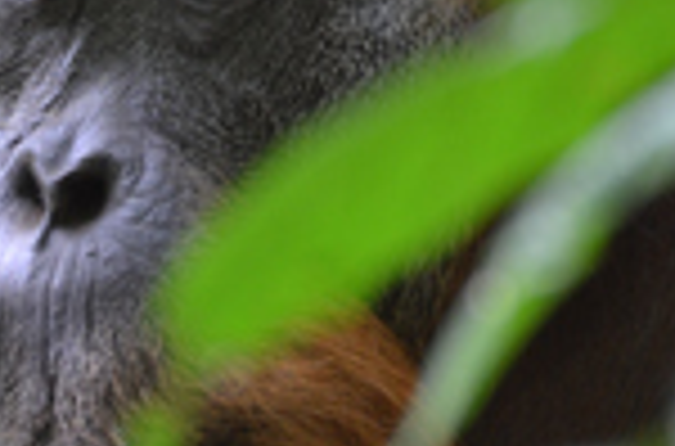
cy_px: 110
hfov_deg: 3.1
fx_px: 12496
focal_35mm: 669
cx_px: 526
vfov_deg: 2.0
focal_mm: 145
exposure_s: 1/30
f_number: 4.8
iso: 640
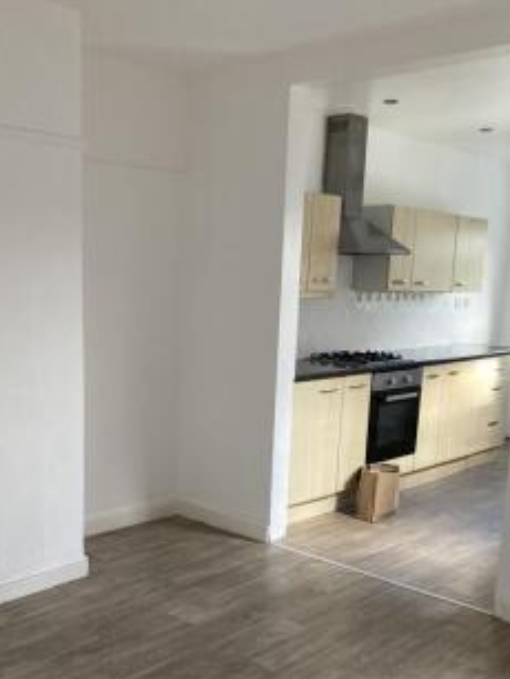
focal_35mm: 40
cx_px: 177
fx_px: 785
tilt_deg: -10.4
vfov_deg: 46.2
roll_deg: -1.6
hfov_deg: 35.7
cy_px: 443
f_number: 1.8
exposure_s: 1/69
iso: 80
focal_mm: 3.99
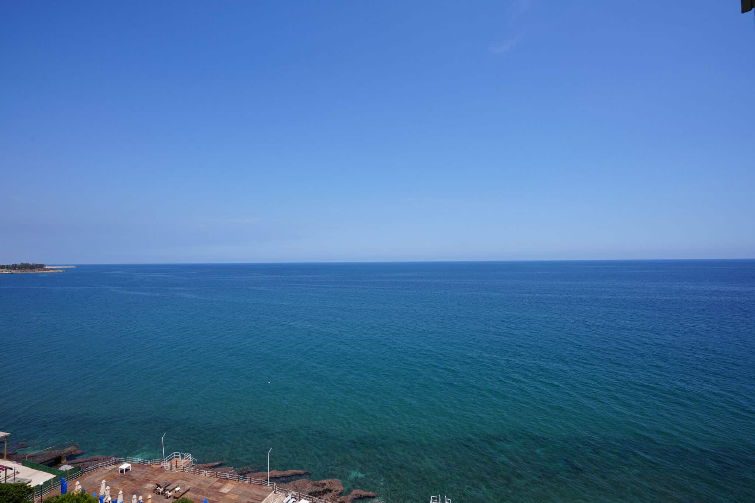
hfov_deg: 93.3
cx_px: 378
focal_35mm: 17
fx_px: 356
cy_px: 252
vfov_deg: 70.4
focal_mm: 17
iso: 100
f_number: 10
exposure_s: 1/200
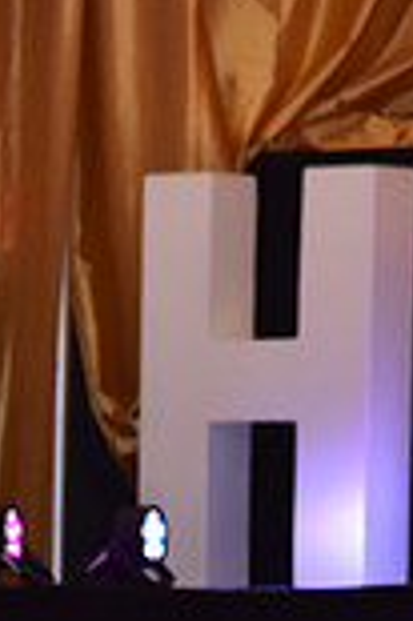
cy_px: 1010
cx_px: -178
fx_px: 7743
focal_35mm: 449
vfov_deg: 4.6
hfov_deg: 3.0
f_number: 5
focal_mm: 120
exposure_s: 1/250
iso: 1600
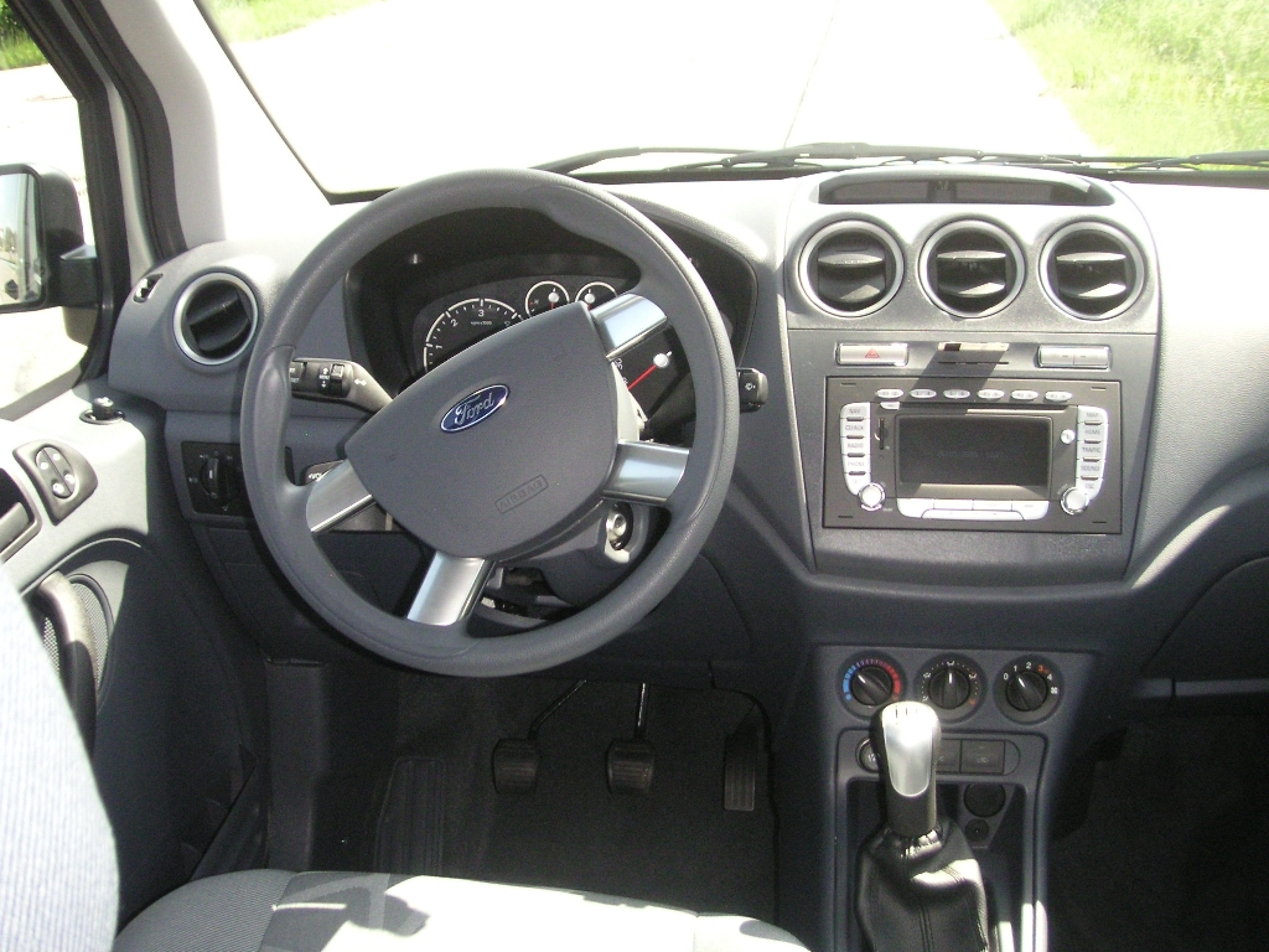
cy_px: 476
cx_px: 634
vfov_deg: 38.7
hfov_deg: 50.1
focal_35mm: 37
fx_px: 1356
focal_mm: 5.7
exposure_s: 1/350
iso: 200
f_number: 2.8
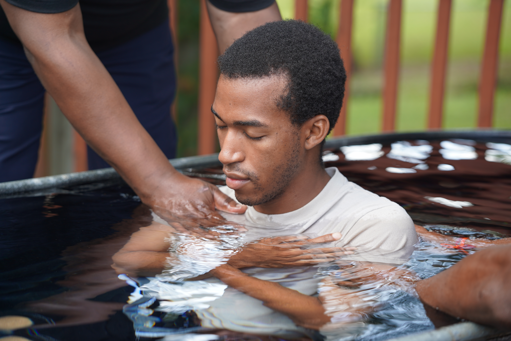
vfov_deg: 13.0
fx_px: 1490
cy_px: 170
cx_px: 256
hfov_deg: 19.5
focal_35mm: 105
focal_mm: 105
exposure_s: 1/160
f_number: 4
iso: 200
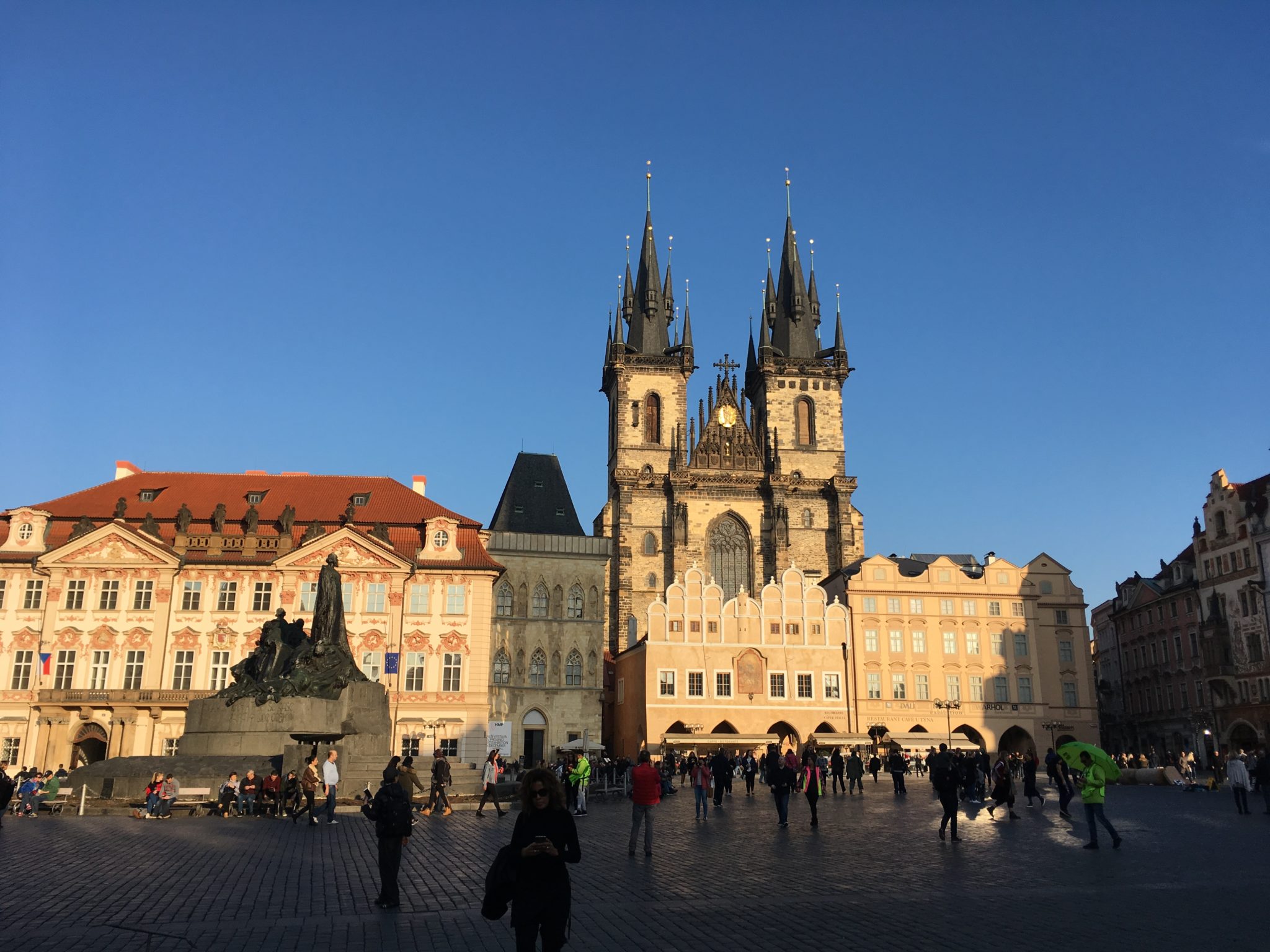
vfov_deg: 48.2
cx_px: 635
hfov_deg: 61.7
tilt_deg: +14.0
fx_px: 1064
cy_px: 476
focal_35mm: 29
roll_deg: -0.6
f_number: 2.2
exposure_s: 1/1282
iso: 25
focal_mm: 4.15
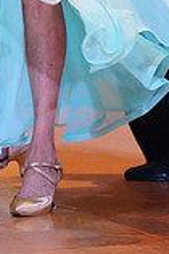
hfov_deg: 2.4
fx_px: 3994
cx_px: 110
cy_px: -169
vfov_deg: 3.6
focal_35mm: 566
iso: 5000
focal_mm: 154
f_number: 2.8
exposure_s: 1/500
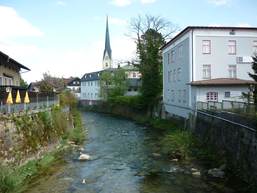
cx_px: 128
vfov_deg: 42.9
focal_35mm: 33
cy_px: 96
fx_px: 245
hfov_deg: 55.4
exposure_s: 1/400
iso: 80
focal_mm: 5.5
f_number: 2.8
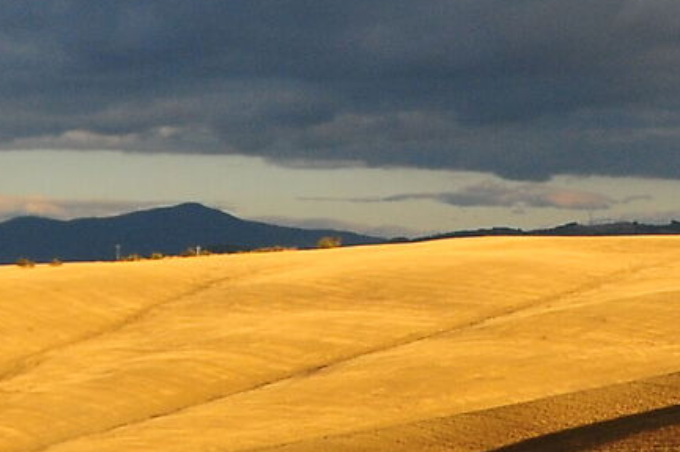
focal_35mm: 150
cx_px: 656
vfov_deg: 9.1
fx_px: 2830
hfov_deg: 13.5
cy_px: 123
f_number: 5
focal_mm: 18
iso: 200
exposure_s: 1/800
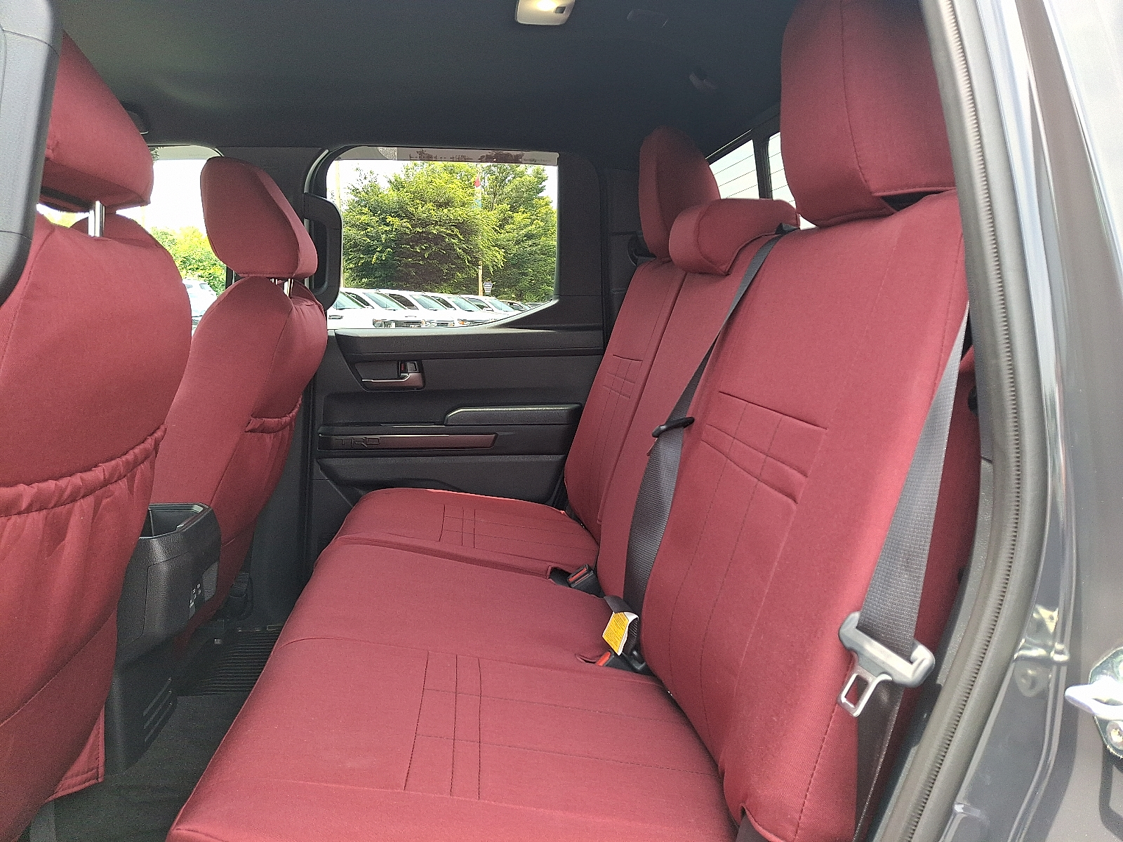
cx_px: 562
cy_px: 421
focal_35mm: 25
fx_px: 811
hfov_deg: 69.4
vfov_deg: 54.9
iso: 30
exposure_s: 1/149
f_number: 1.8
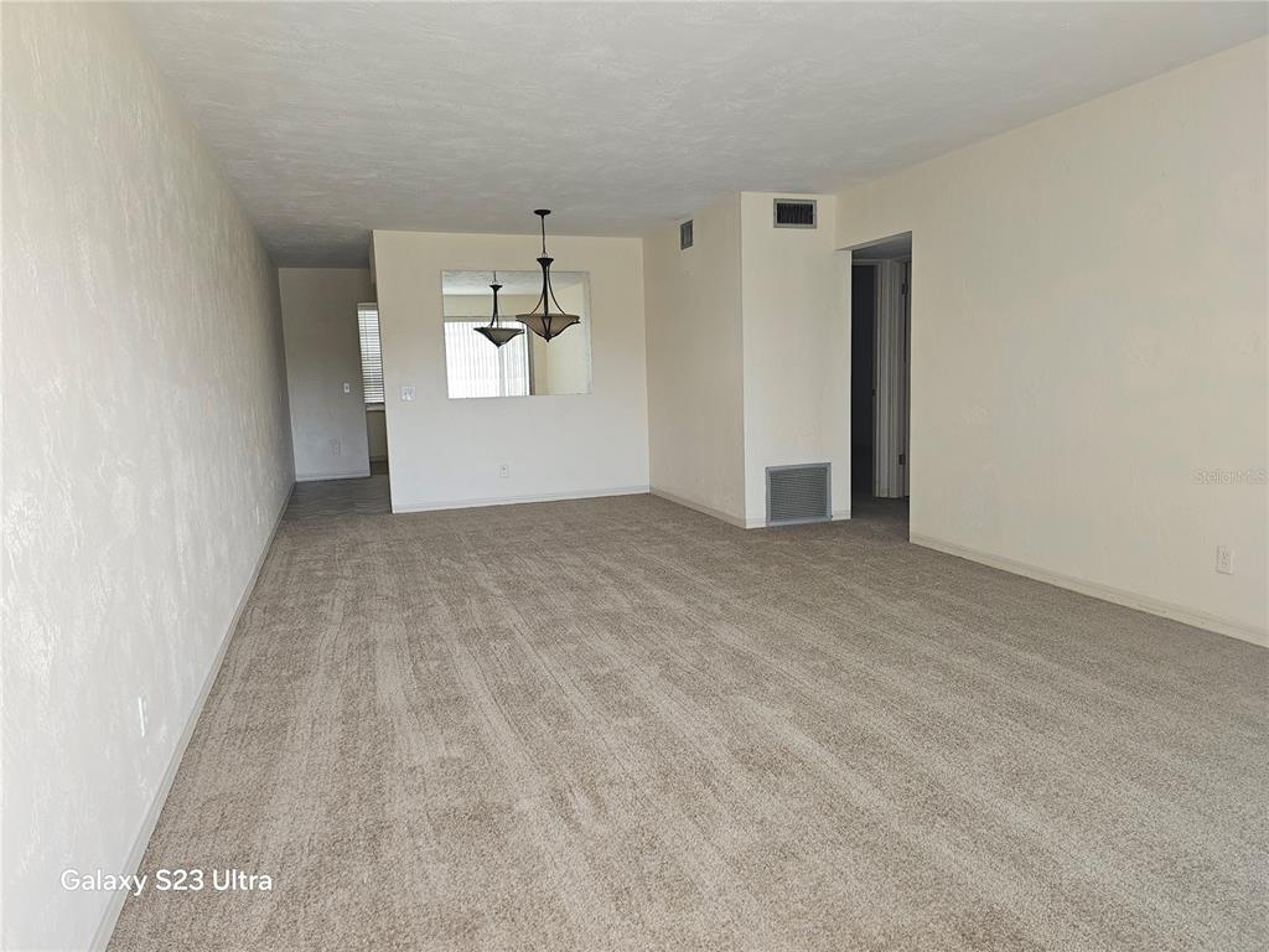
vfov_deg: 58.9
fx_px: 843
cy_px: 476
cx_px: 634
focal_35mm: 23
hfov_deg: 73.9
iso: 50
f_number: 1.7
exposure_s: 1/60
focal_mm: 6.3
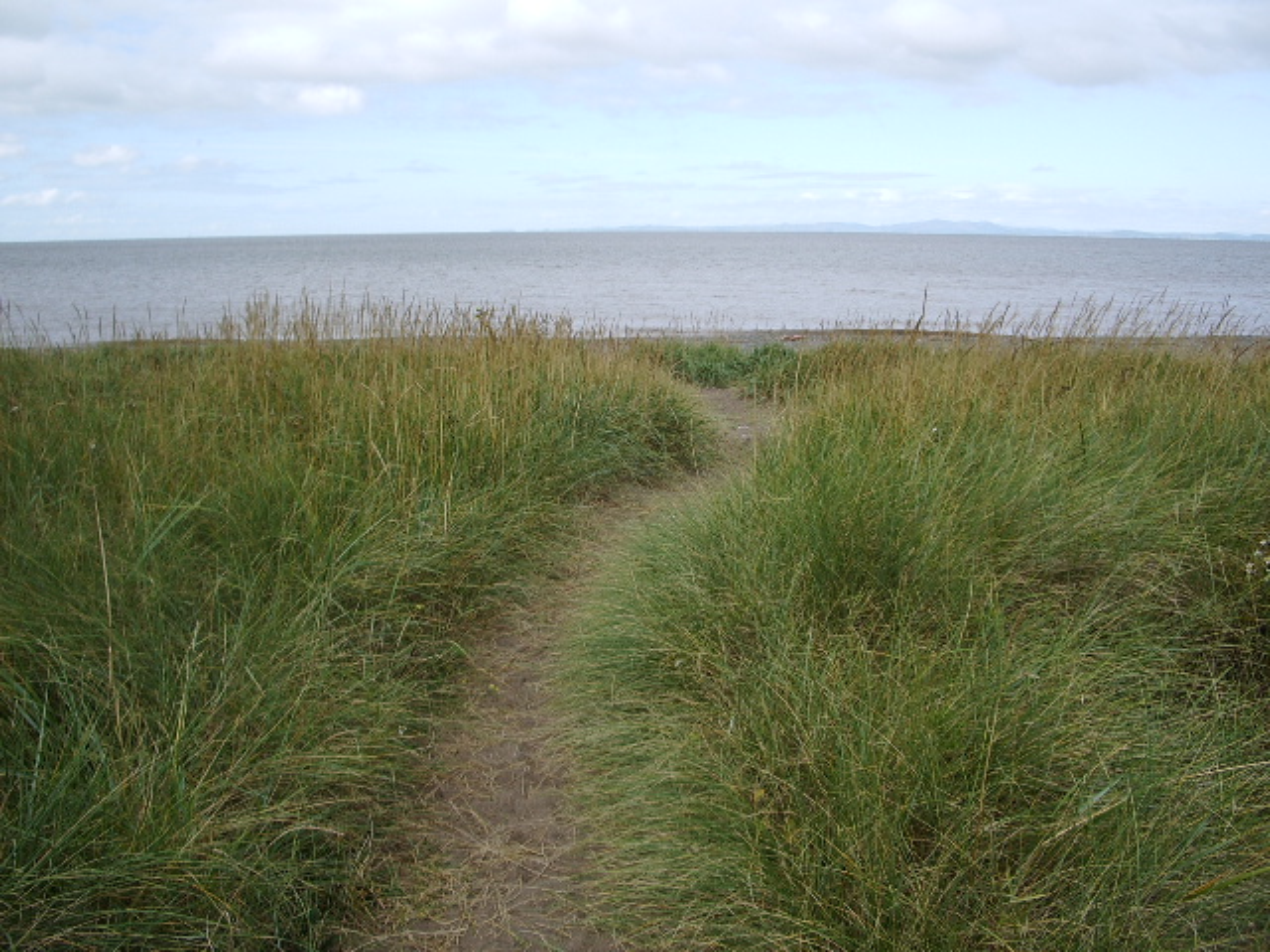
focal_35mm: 35
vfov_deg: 40.7
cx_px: 635
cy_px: 476
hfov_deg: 52.6
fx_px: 1284
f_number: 4.3
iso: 50
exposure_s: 1/200
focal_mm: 5.8
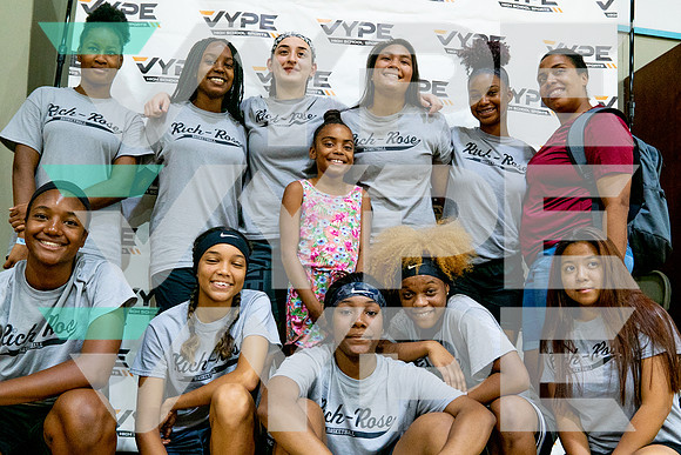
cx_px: 338
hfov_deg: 59.8
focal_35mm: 31
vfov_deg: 41.9
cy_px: 261
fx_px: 592
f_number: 4
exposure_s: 1/125
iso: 2500
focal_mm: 24
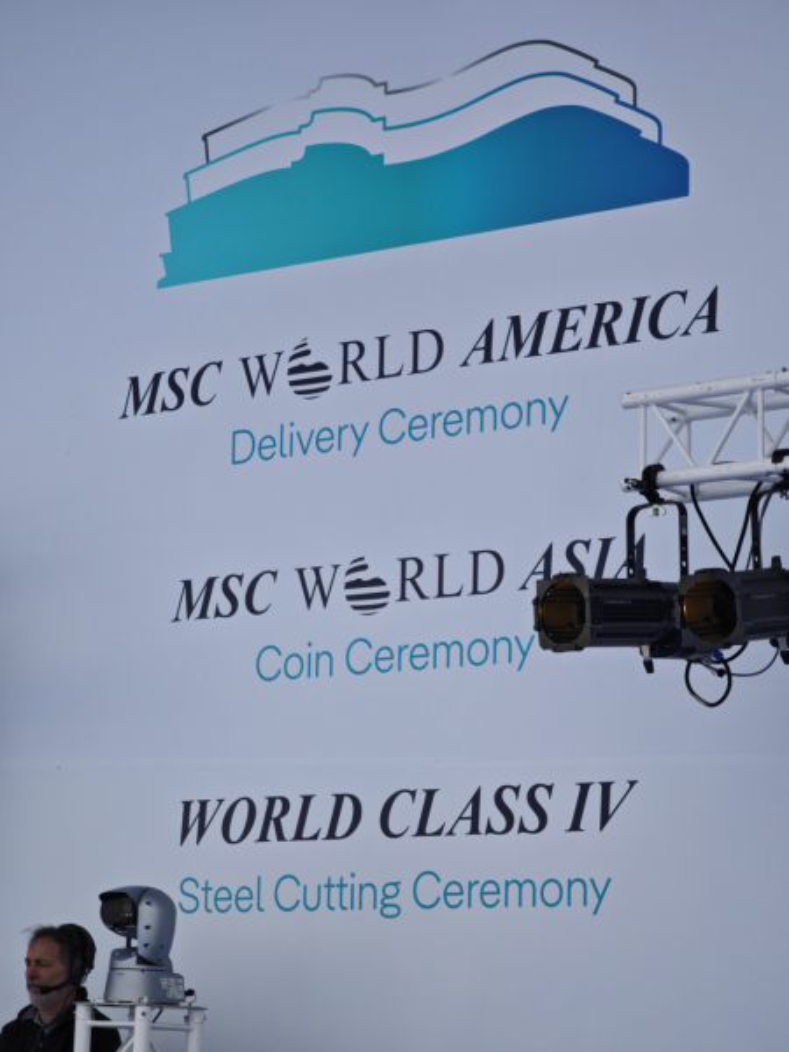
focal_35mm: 101
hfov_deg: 14.6
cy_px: 526
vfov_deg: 19.4
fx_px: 3069
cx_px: 394
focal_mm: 12.28
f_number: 1.8
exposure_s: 1/612
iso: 50
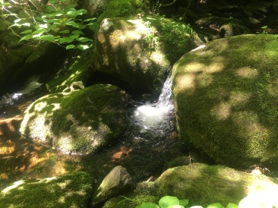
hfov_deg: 61.7
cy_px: 104
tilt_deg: -30.5
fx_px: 233
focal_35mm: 29
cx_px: 139
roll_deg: -0.3
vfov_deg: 48.2
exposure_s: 1/30
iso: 40
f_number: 2.2
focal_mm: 4.15
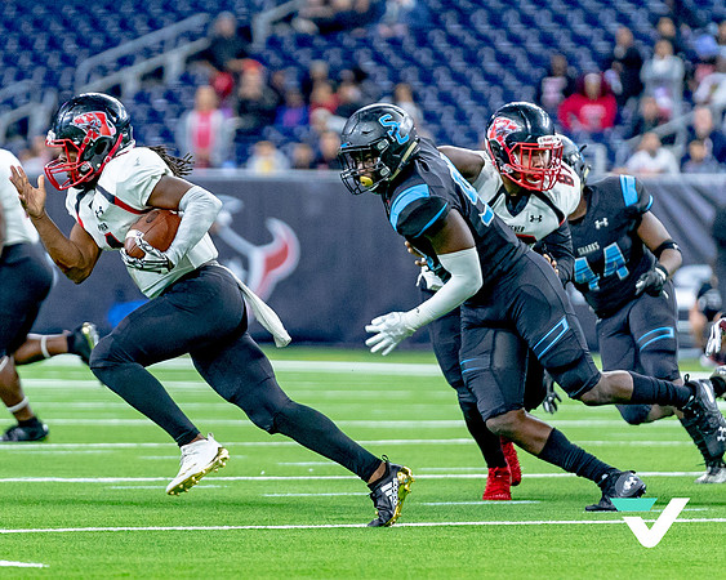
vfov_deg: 3.8
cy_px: 263
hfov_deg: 4.7
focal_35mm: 411
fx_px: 8818
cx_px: 248
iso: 2000
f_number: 2.8
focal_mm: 200
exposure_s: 1/1500
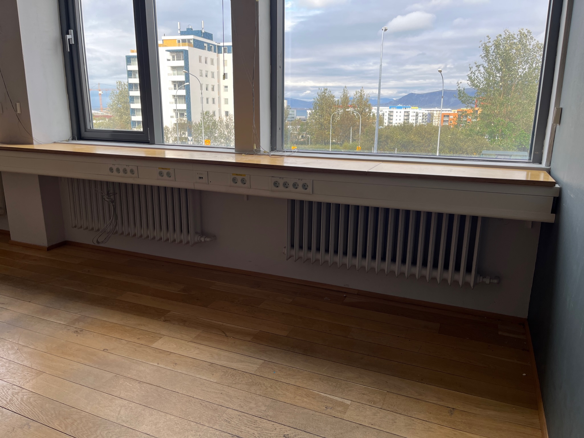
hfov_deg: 67.3
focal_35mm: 26
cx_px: 292
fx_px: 439
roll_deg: +0.1
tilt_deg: -13.7
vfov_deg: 53.0
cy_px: 219
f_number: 1.6
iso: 40
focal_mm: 5.1
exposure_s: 1/200
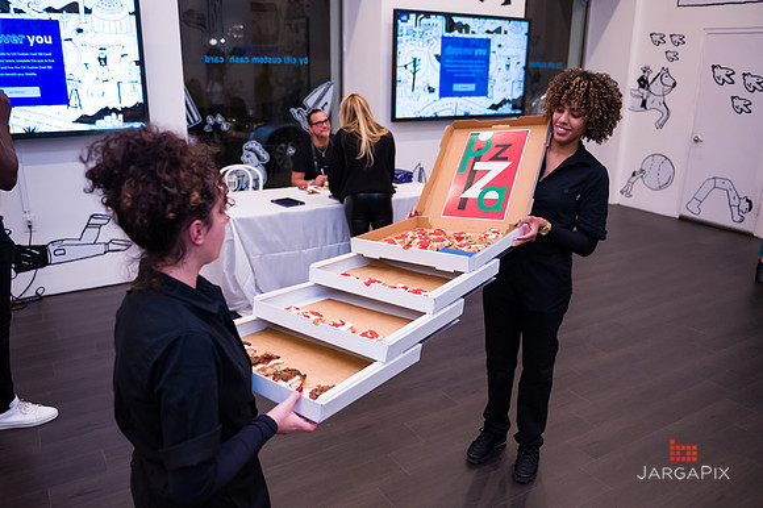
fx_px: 614
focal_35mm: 29
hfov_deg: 63.7
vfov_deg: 44.9
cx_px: 382
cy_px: 254
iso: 1600
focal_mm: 29
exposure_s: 1/200
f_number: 3.2
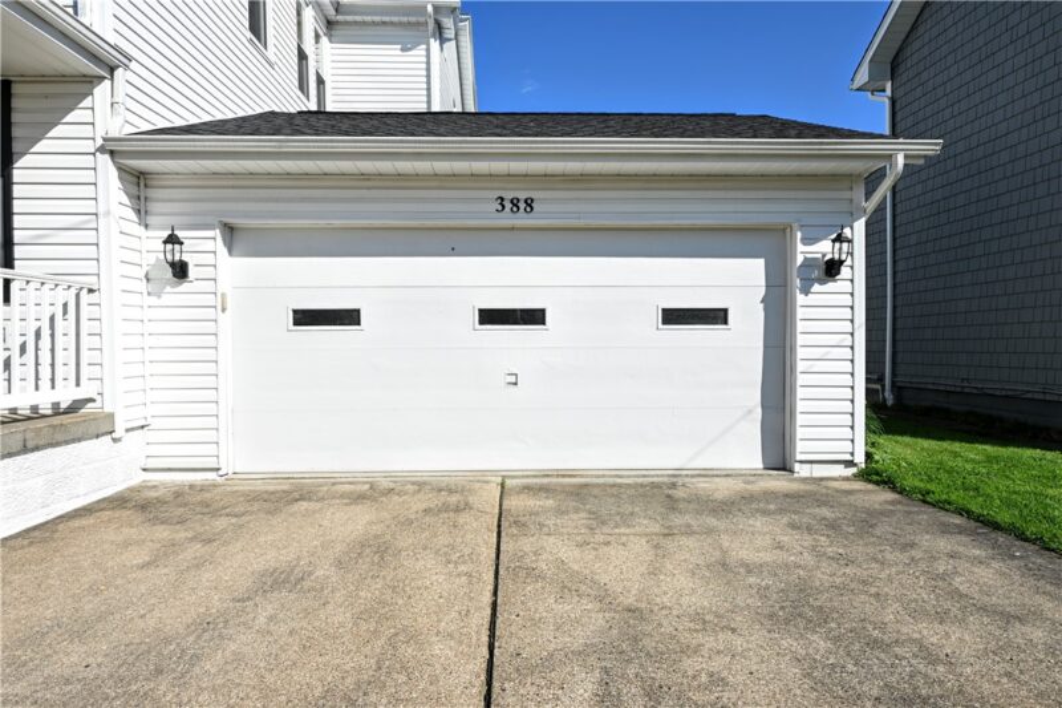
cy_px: 354
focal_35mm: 22
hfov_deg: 77.3
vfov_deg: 56.1
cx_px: 531
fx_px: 664
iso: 100
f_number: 9
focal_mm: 15
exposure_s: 1/200
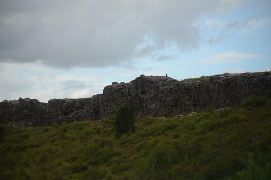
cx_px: 136
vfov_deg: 9.1
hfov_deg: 13.7
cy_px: 90
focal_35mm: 150
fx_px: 1129
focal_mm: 150
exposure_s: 1/2000
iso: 400
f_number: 5.6
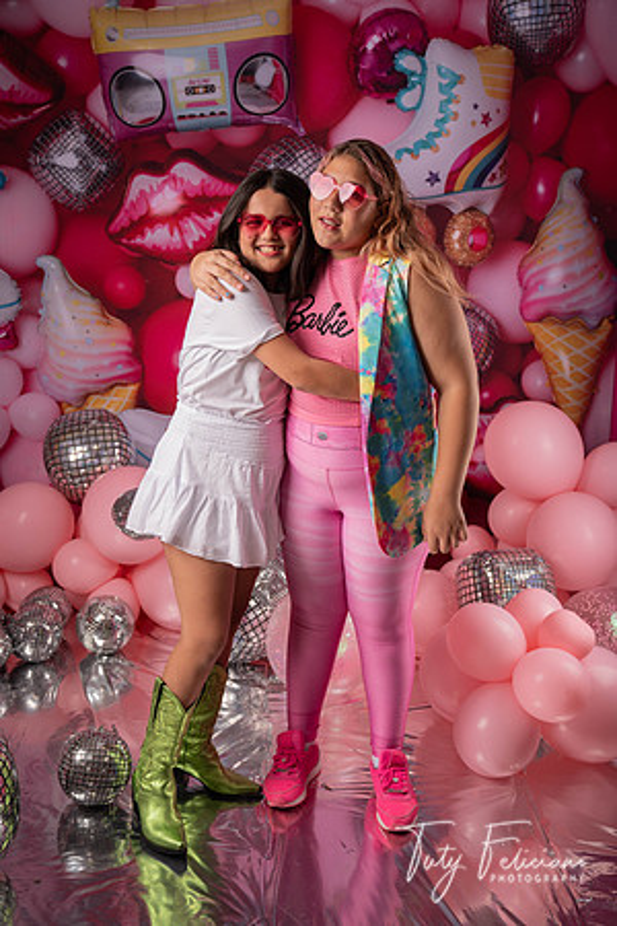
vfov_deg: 48.5
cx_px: 308
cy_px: 463
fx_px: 1028
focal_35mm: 40
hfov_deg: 33.4
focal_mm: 40
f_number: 4
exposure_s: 1/160
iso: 125
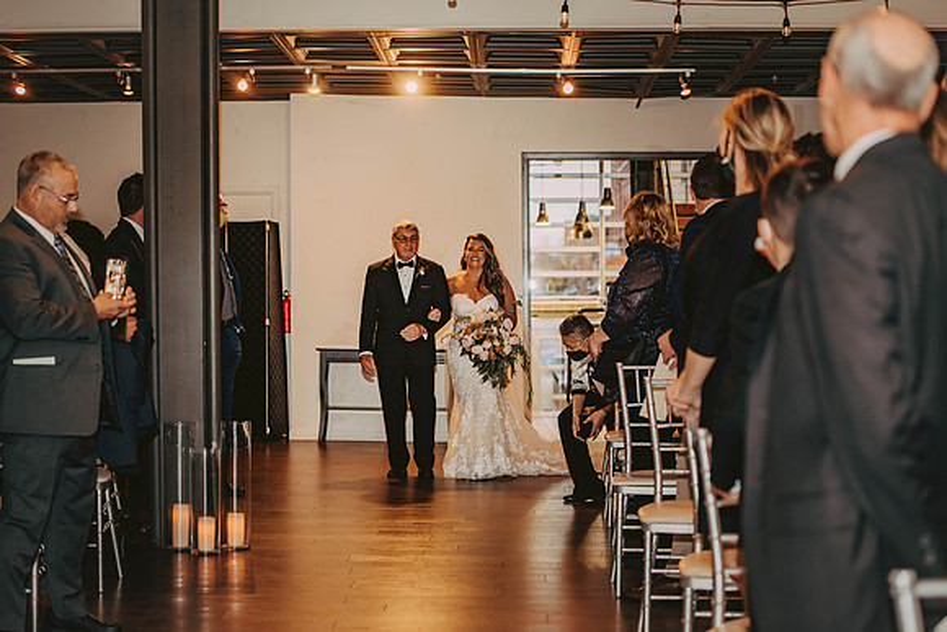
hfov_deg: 26.4
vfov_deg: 17.8
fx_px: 2017
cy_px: 316
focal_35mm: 77
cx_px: 474
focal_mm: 75
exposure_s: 1/60
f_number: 3.2
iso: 500
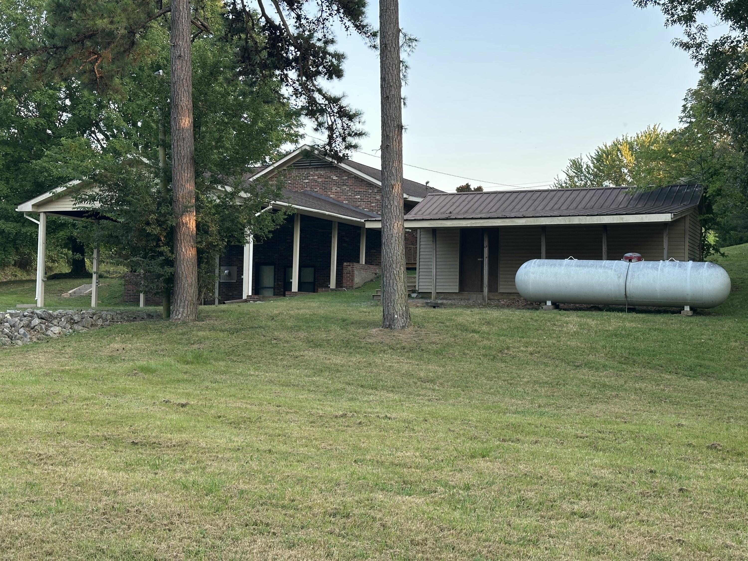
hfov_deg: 39.7
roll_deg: -1.4
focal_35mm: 48
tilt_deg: +3.1
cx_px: 374
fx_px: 1037
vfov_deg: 30.3
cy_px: 280
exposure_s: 1/165
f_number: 1.78
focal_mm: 6.86
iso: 80
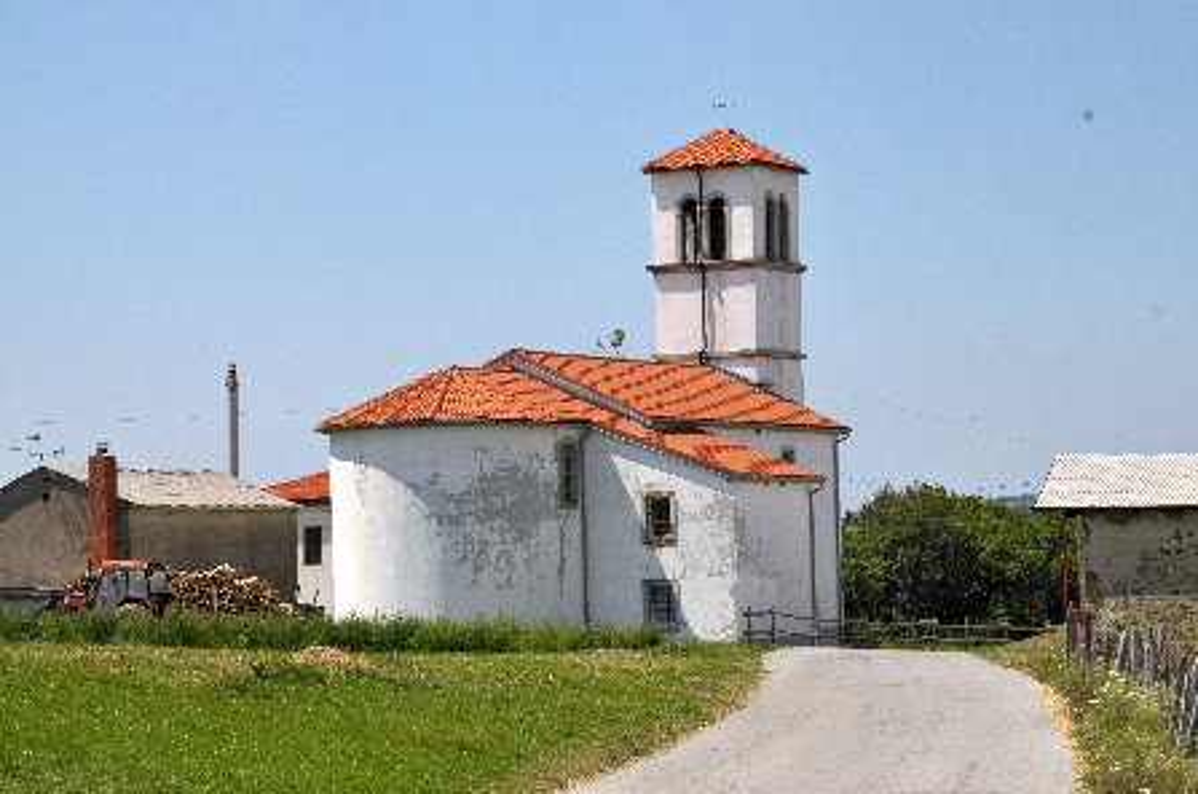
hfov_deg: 20.1
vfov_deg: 13.4
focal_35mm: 102
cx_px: 599
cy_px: 397
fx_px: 3387
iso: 500
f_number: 13
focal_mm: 68
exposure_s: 1/640
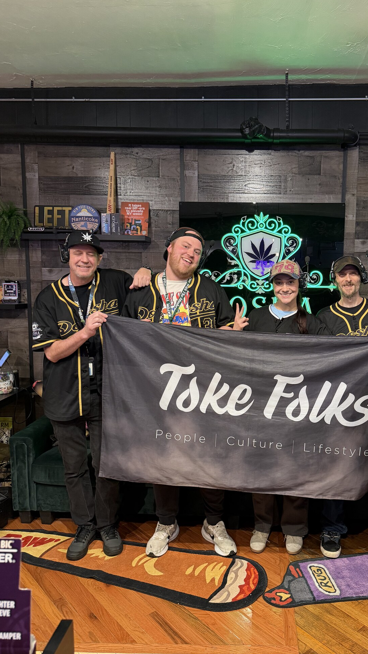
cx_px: 251
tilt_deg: -4.6
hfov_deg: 42.2
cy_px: 329
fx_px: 468
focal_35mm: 27
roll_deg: -0.5
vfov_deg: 69.8
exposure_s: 1/60
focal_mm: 6.76
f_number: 1.78
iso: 320
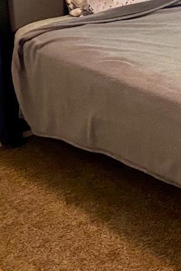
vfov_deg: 20.1
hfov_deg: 12.6
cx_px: 357
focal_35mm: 96
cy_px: -39
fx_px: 724
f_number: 1.8
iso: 400
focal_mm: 4.25
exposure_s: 1/60
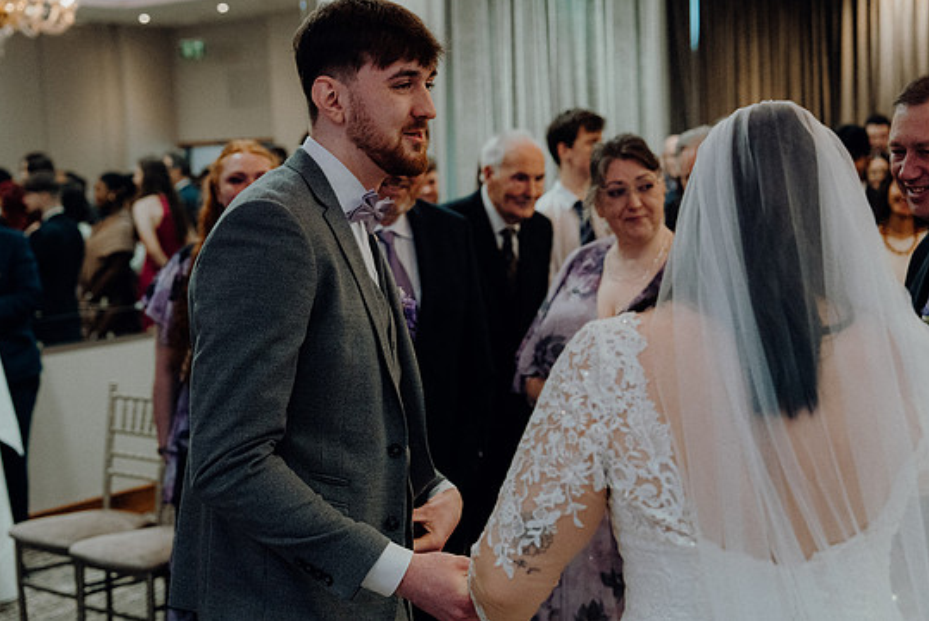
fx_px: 1472
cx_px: 467
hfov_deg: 35.0
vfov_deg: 23.8
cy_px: 289
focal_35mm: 57
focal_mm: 53
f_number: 3.5
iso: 5000
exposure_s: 1/200
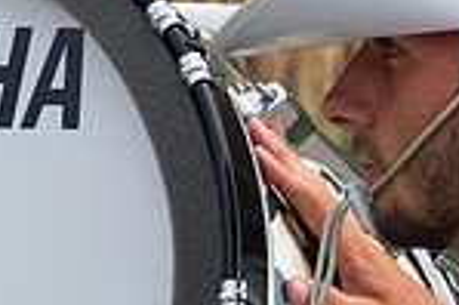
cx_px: 402
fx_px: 7591
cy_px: 171
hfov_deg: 3.5
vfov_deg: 2.3
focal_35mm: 596
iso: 320
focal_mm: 120
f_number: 9
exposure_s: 1/320
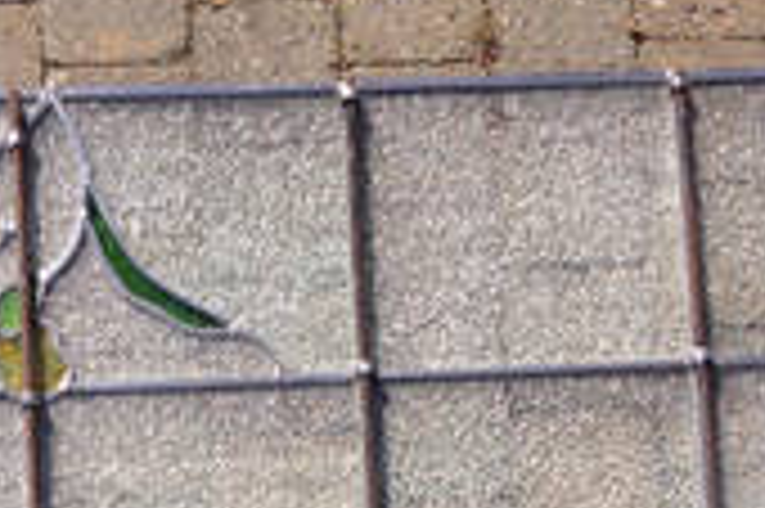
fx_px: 2272
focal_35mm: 107
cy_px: 775
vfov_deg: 12.1
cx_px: 140
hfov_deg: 18.9
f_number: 2.4
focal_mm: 4.28
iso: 50
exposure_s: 1/1842
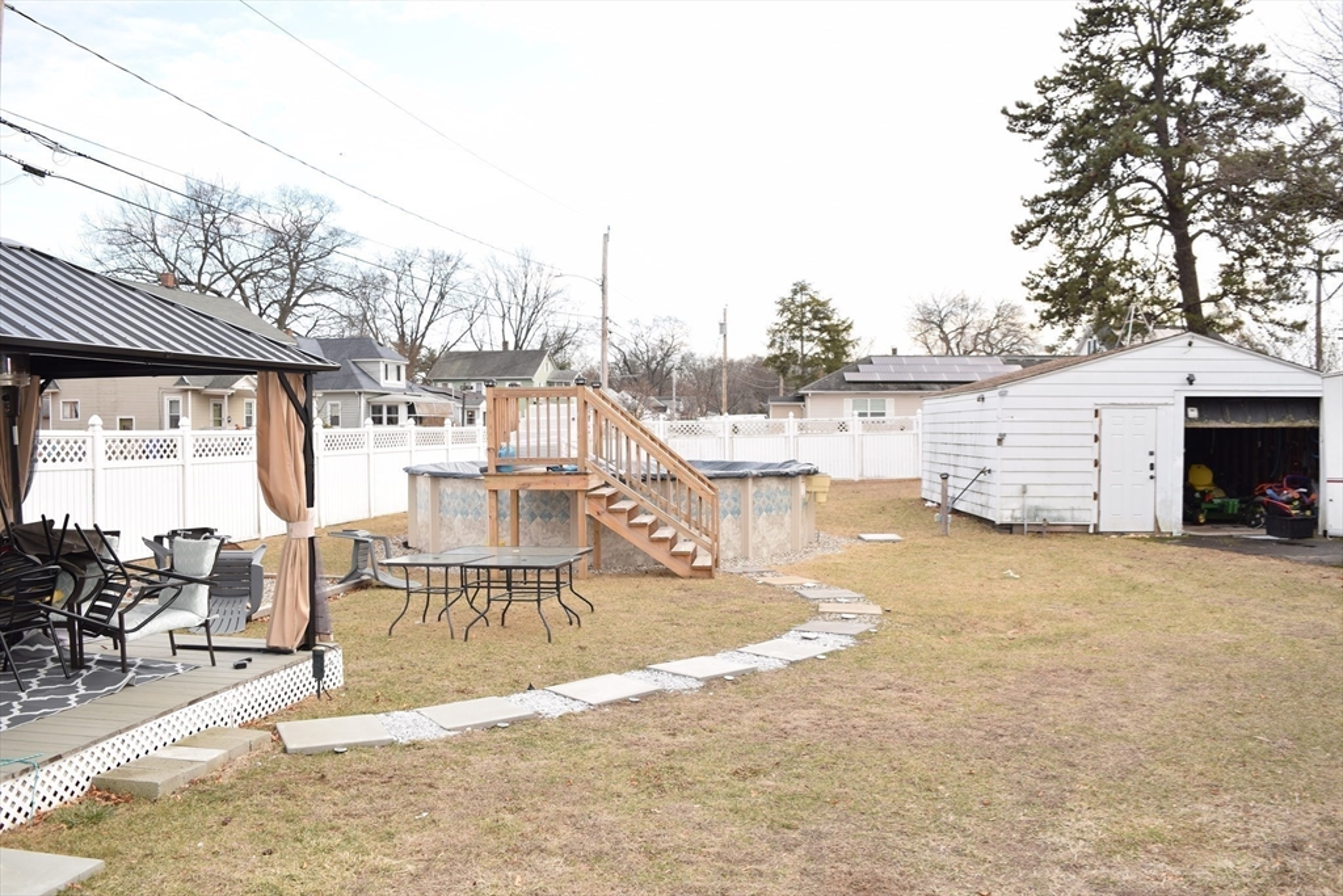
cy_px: 448
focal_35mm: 27
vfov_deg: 47.9
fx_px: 1007
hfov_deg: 67.4
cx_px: 672
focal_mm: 18
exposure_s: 1/100
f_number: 6.3
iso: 100
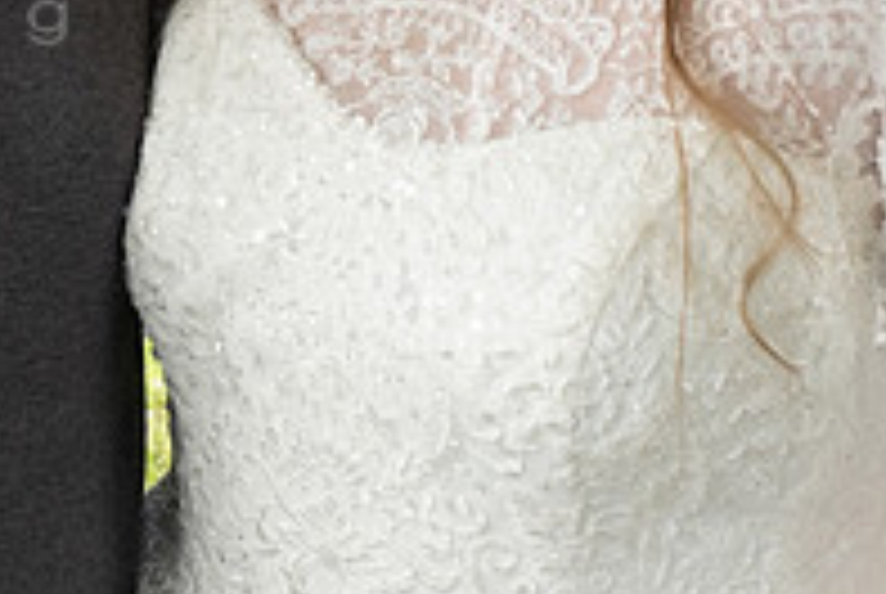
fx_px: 3623
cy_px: -151
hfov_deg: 13.7
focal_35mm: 147
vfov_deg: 9.2
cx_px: -72
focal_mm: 33.2
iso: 640
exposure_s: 1/250
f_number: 7.1
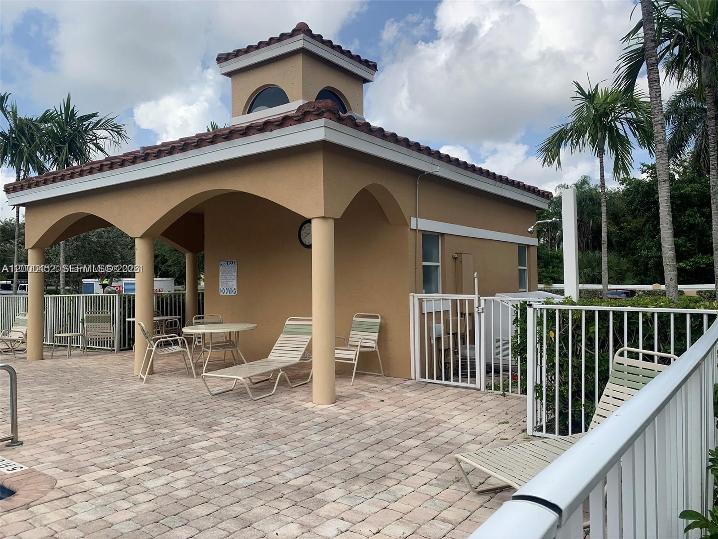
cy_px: 270
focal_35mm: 26
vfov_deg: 53.1
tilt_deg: +1.5
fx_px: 539
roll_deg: +0.7
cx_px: 359
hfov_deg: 67.3
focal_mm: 4.25
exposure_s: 1/1916
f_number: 1.8
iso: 25
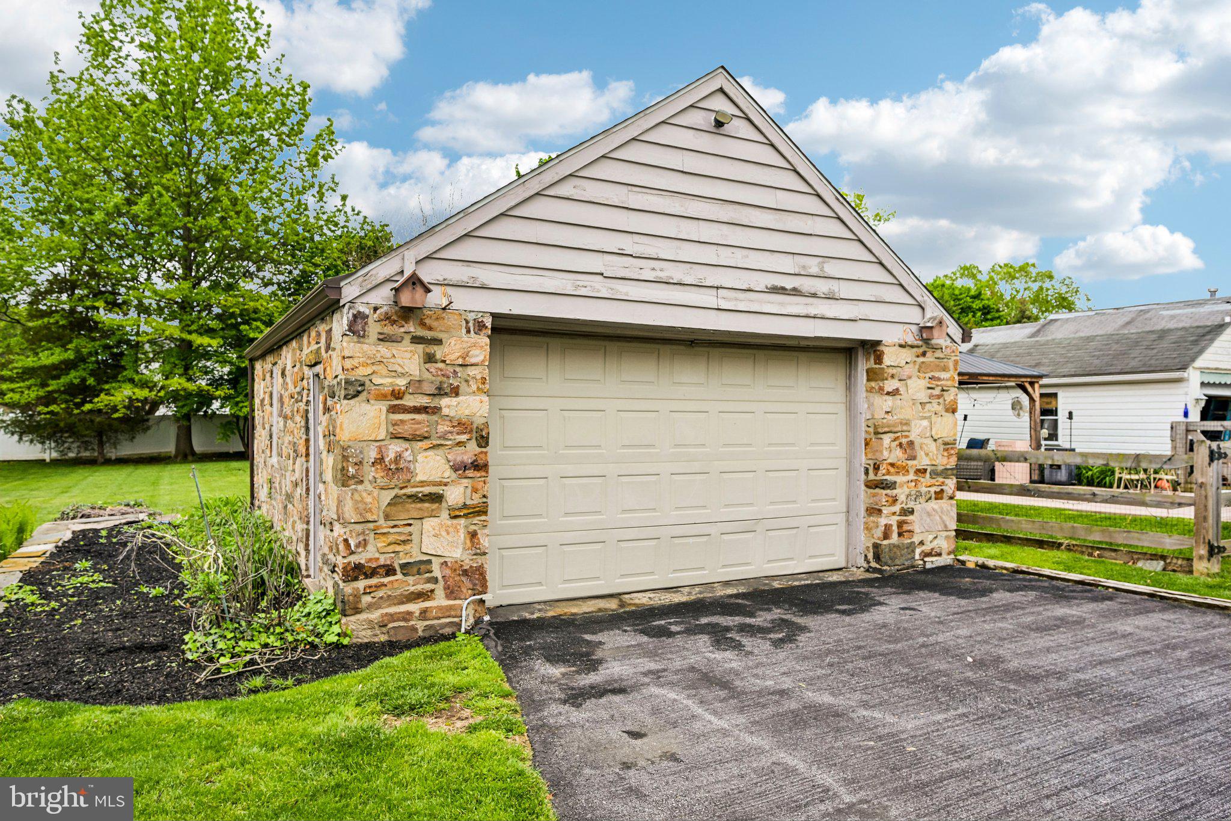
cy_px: 410
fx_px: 769
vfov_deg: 56.1
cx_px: 616
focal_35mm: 22
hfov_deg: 77.3
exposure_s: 1/80
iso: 100
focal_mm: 22.5
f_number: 8
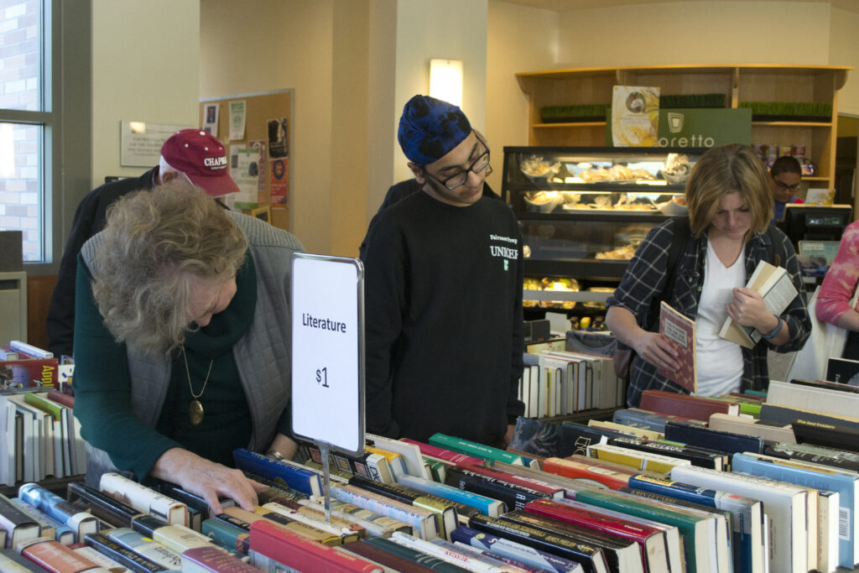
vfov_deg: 29.9
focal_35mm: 45
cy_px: 286
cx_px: 430
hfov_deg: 43.6
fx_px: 1074
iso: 1600
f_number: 5.6
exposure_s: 1/160
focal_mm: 30
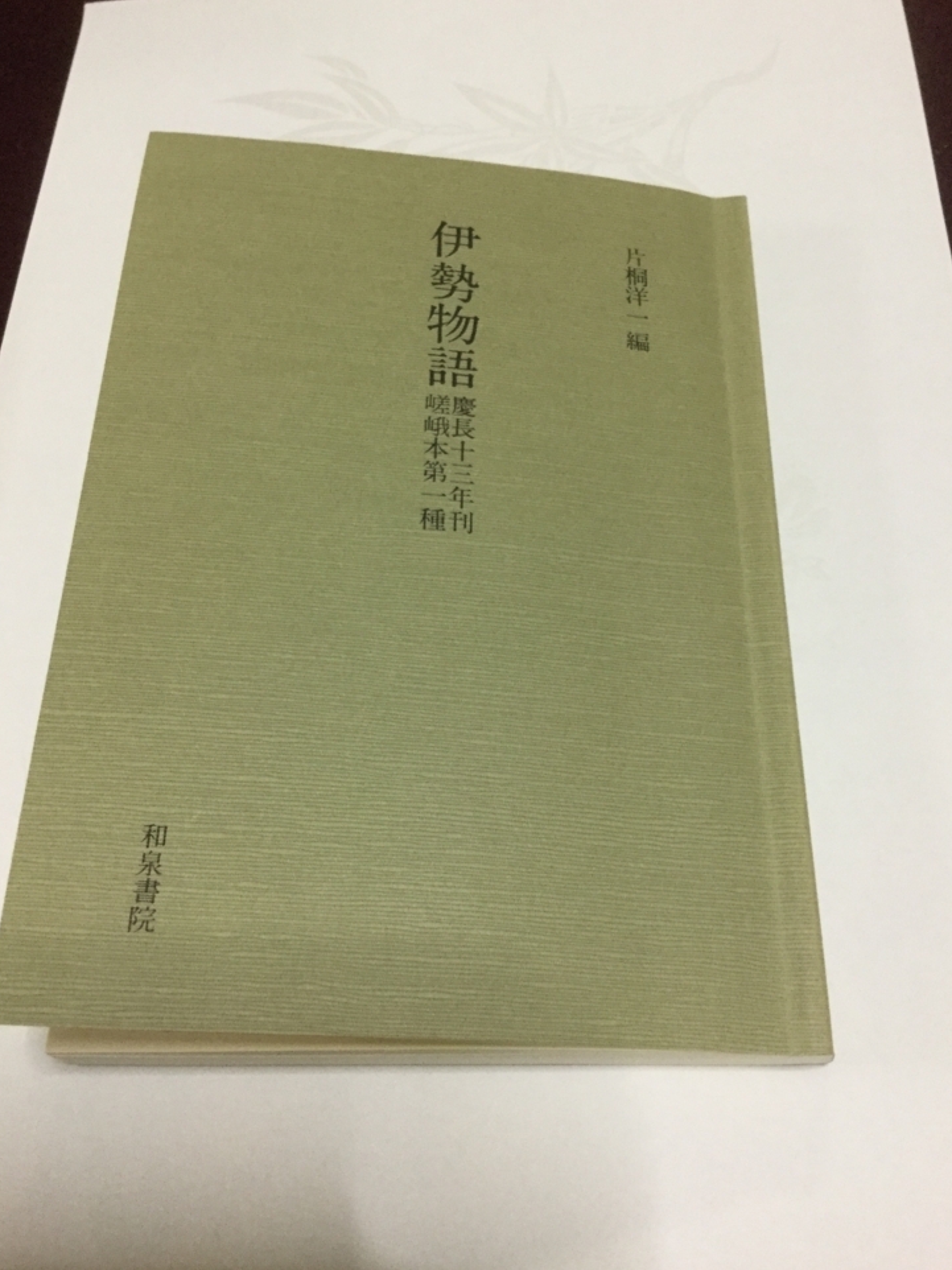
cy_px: 639
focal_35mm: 33
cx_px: 485
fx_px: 1211
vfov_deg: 55.4
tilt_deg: -63.4
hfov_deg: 42.9
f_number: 2.4
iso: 125
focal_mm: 3.3
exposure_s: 1/30
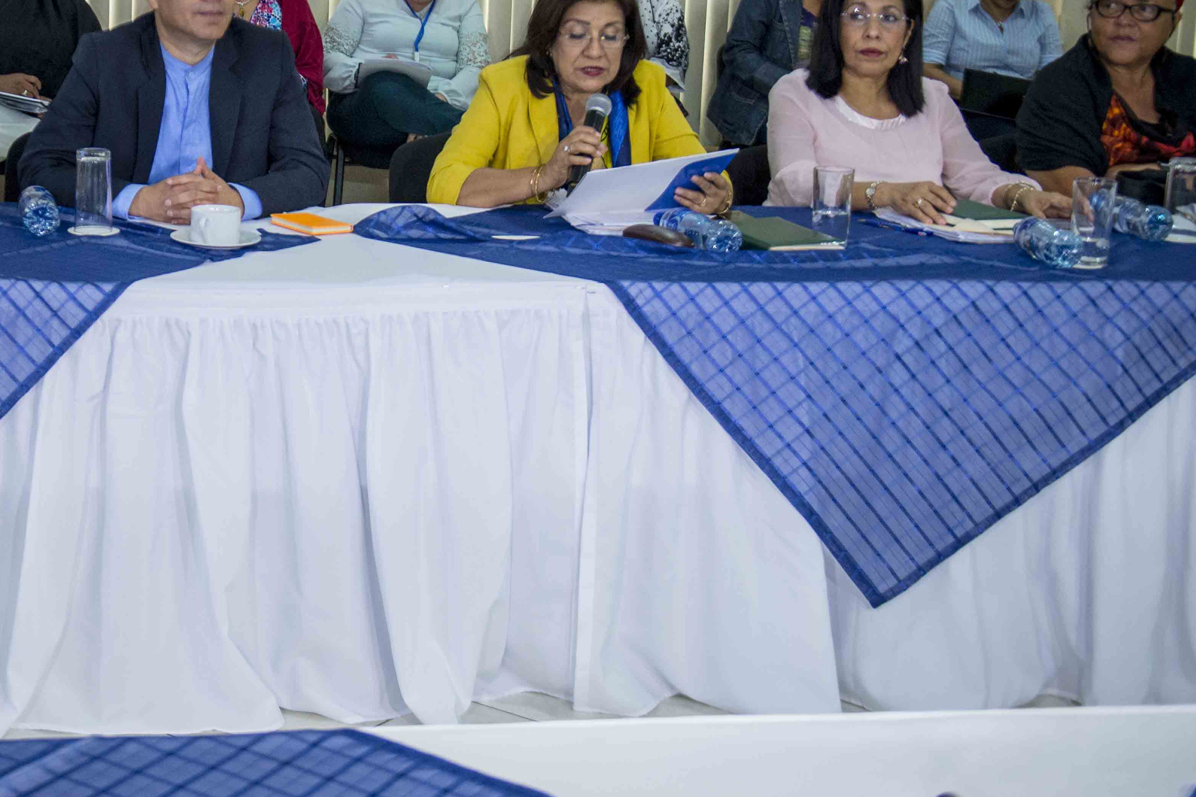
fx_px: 2159
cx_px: 187
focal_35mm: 65
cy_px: 170
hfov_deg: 30.0
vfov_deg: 20.7
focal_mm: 34
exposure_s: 1/100
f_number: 4
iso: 1600
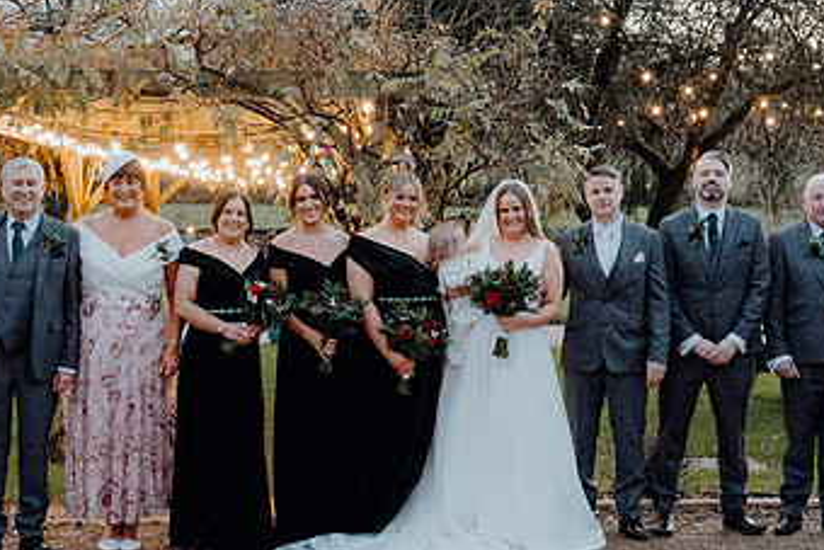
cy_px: 265
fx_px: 1534
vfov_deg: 20.3
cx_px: 475
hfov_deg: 30.0
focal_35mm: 67
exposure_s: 1/160
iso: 5000
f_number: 5
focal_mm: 35
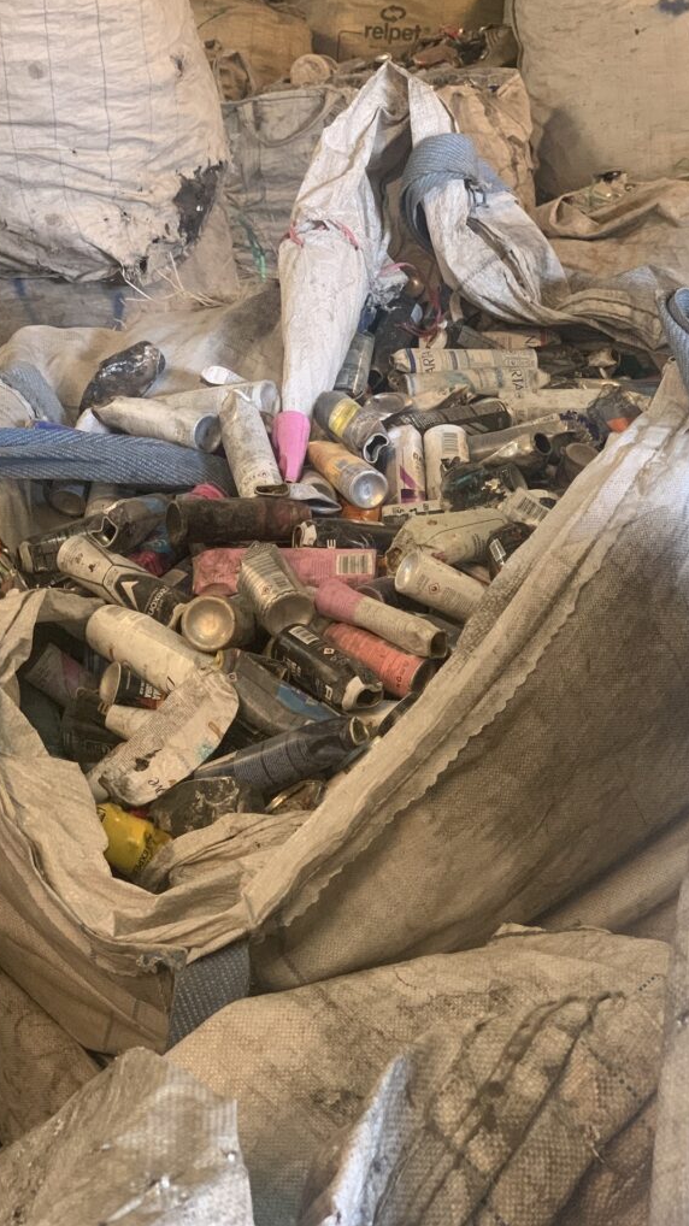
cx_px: 329
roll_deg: +0.9
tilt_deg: -14.4
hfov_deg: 21.1
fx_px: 1853
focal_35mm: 57
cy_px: 611
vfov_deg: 36.6
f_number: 2.4
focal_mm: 6
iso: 400
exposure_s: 1/60
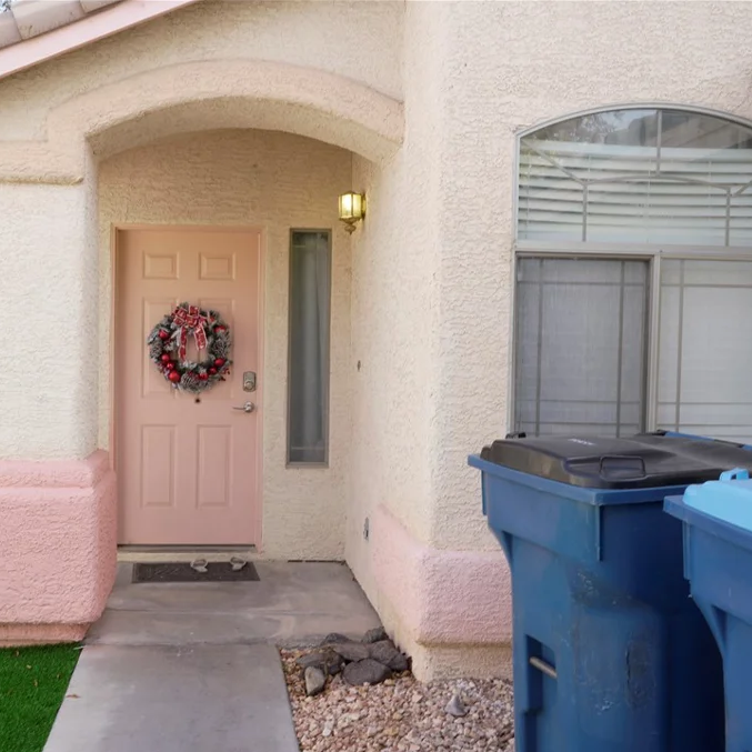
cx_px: 279
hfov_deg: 45.6
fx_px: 885
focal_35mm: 36
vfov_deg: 46.0
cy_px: 378
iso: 100
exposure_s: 1/8
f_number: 22
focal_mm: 28
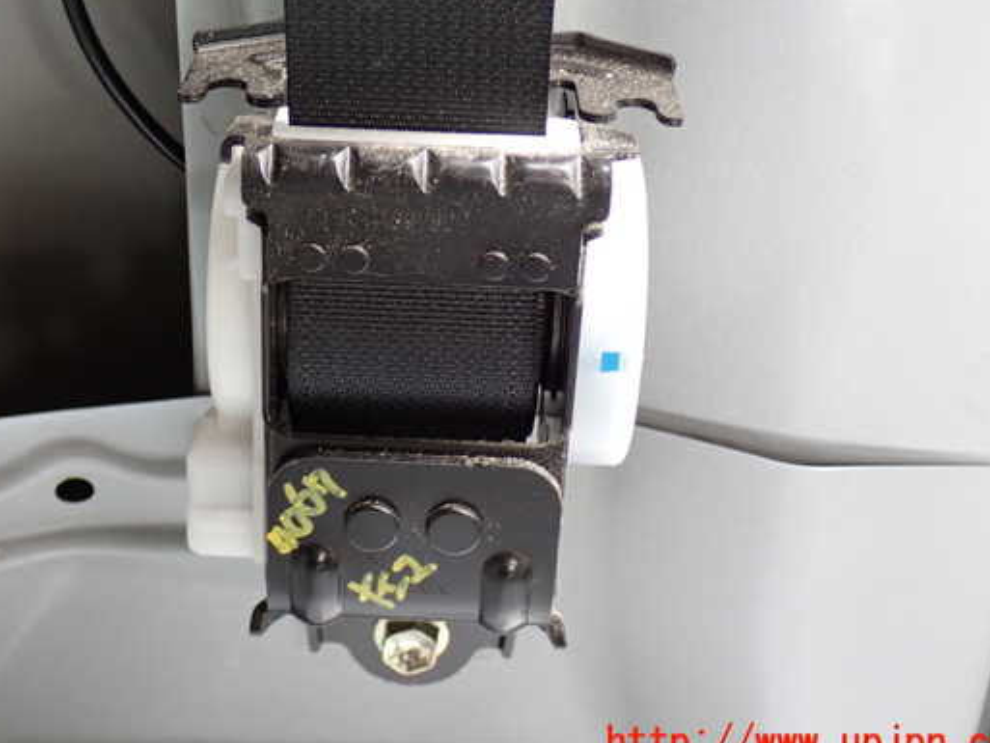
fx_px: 1573
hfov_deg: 34.9
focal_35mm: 55
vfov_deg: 26.6
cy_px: 334
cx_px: 463
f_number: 3.1
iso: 250
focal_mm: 8.4
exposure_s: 1/50
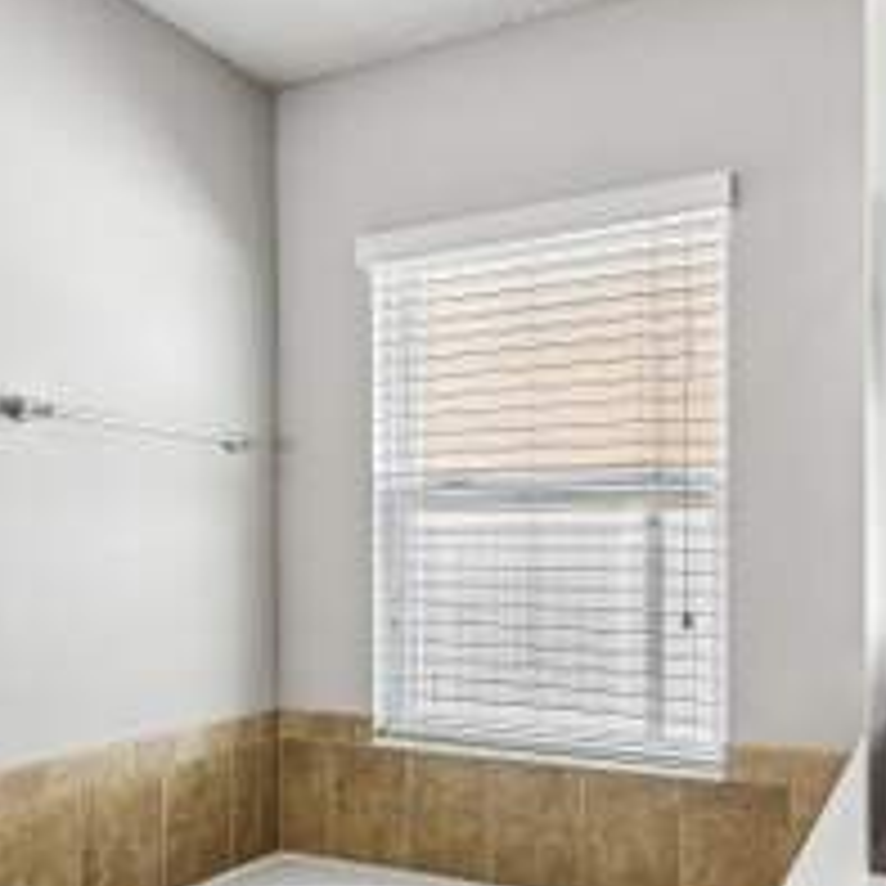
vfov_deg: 52.2
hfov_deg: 52.5
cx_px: 427
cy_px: 524
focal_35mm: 31
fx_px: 898
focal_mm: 10
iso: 400
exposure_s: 1/50
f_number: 8
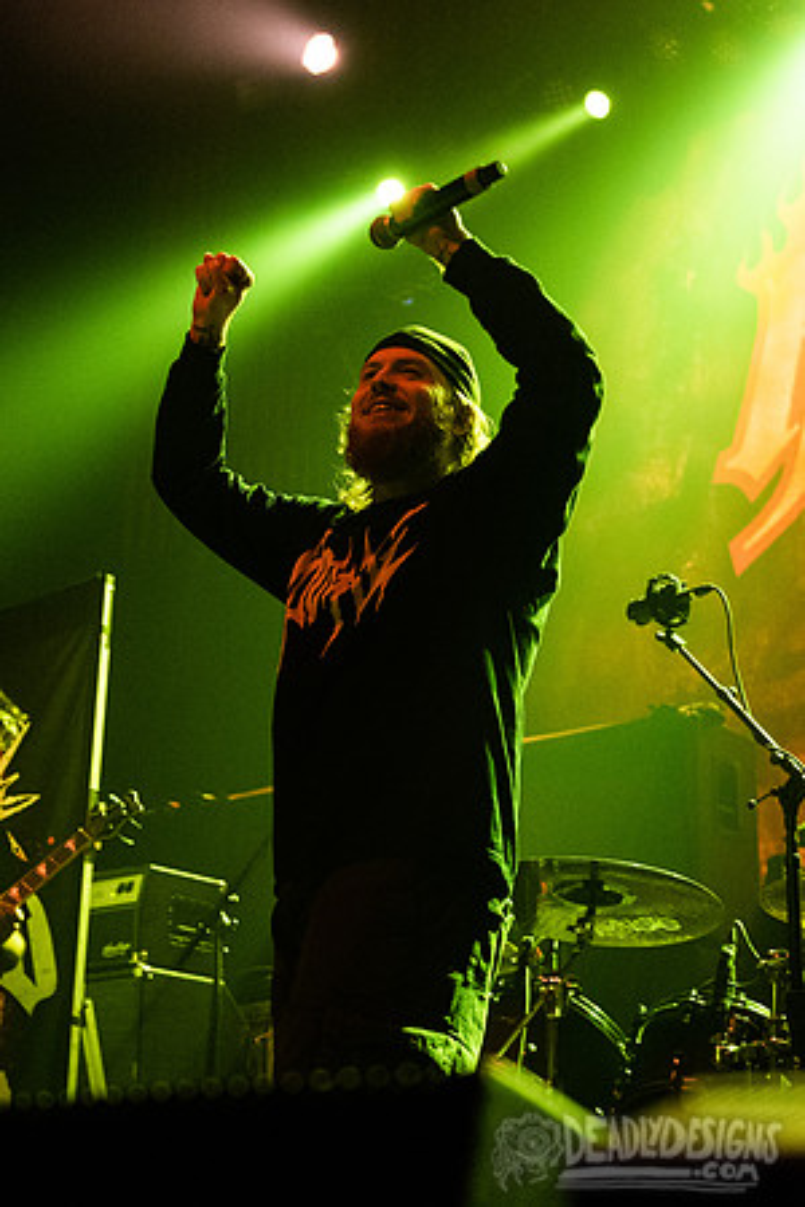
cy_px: 508
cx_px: 229
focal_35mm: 66
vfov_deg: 30.5
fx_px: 2213
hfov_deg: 20.5
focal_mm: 38
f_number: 3.2
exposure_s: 1/200
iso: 2500
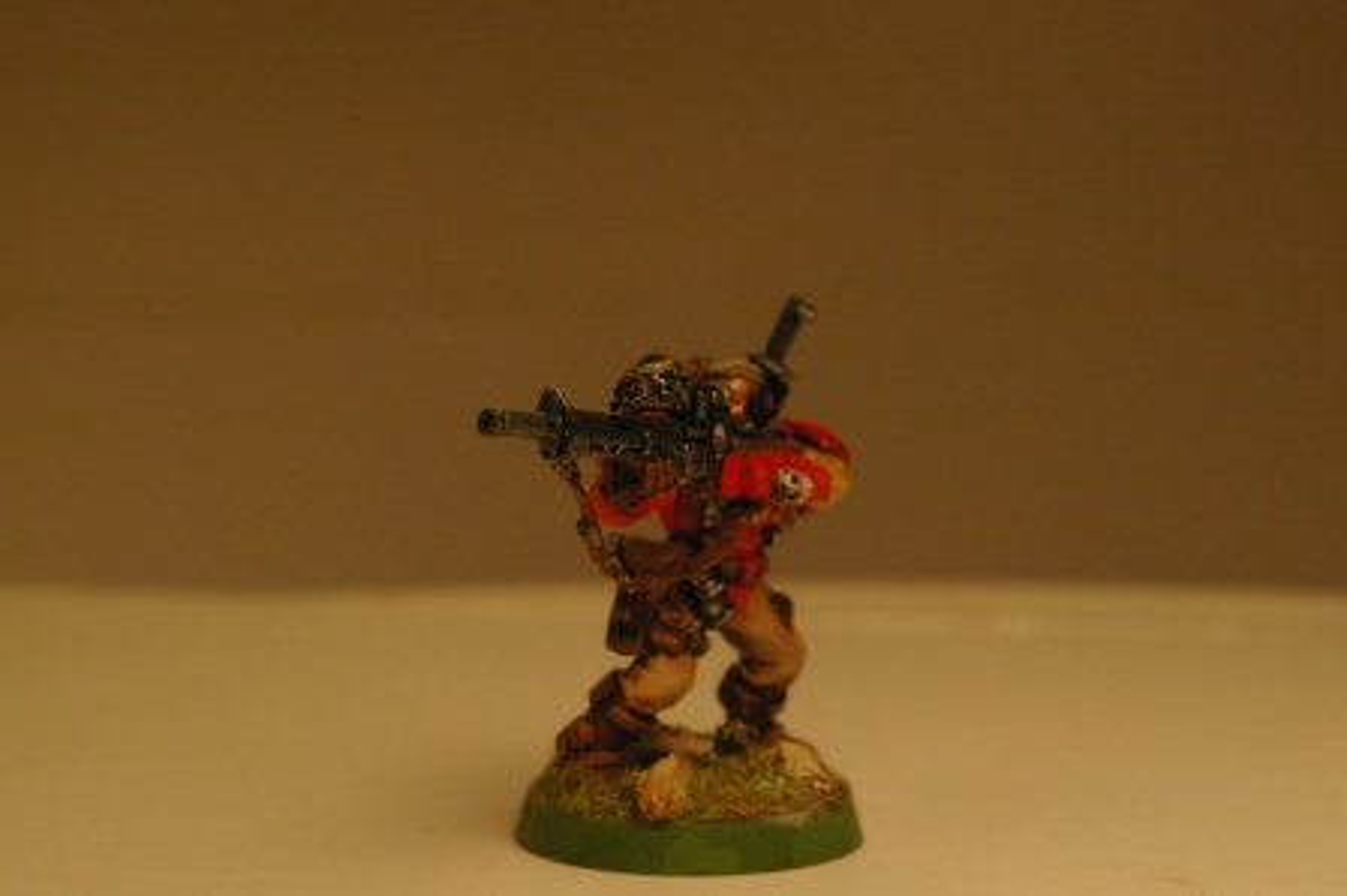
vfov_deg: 16.5
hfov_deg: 24.6
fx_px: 3085
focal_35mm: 82
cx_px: 674
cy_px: 448
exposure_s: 1/1000
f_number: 11
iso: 1600
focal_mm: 55
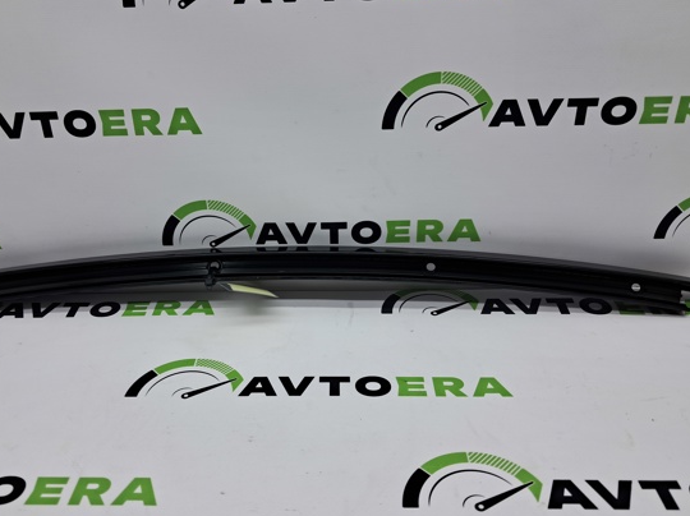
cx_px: 308
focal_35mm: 32
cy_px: 256
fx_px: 637
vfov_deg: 44.1
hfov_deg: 56.7
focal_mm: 4
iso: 50
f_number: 1.8
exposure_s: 1/120
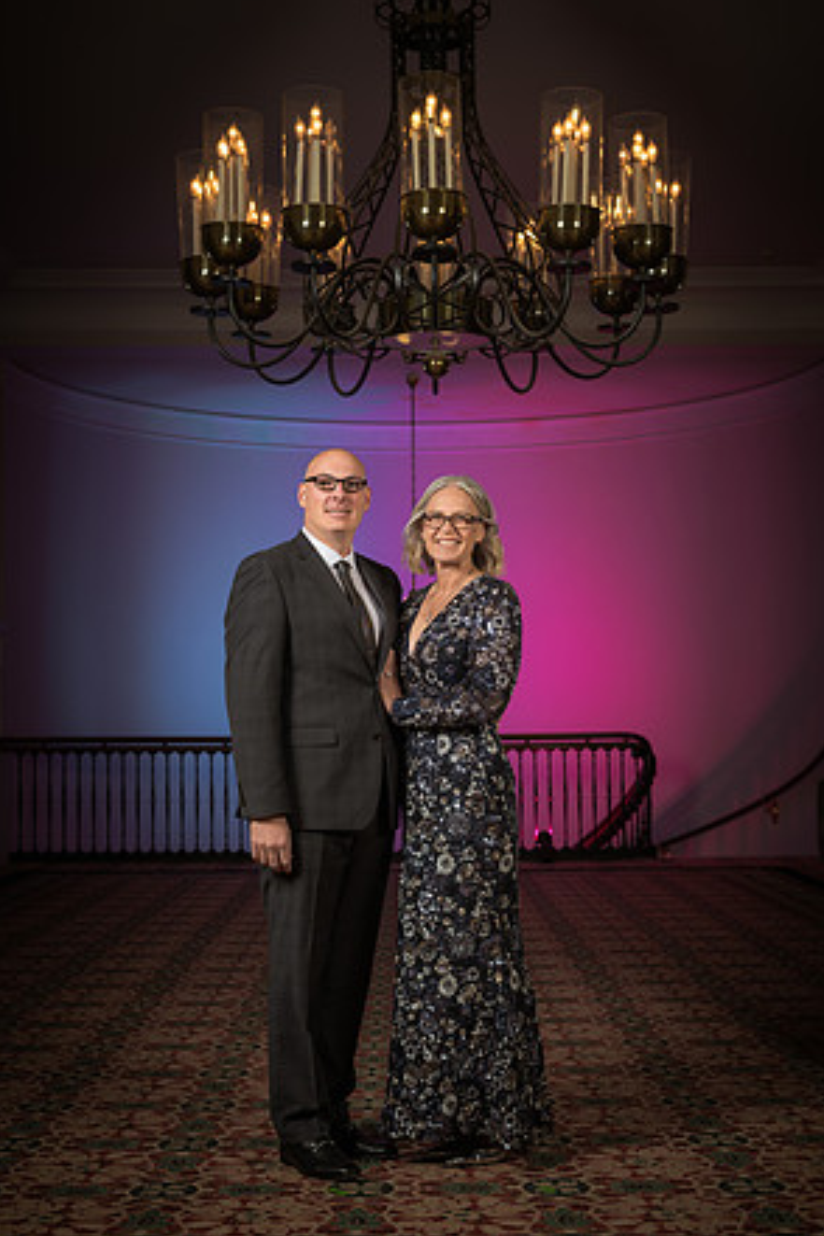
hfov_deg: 26.5
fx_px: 1751
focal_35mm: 51
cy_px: 608
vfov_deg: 38.9
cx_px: 415
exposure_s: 1/250
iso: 100
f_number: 5.6
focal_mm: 50
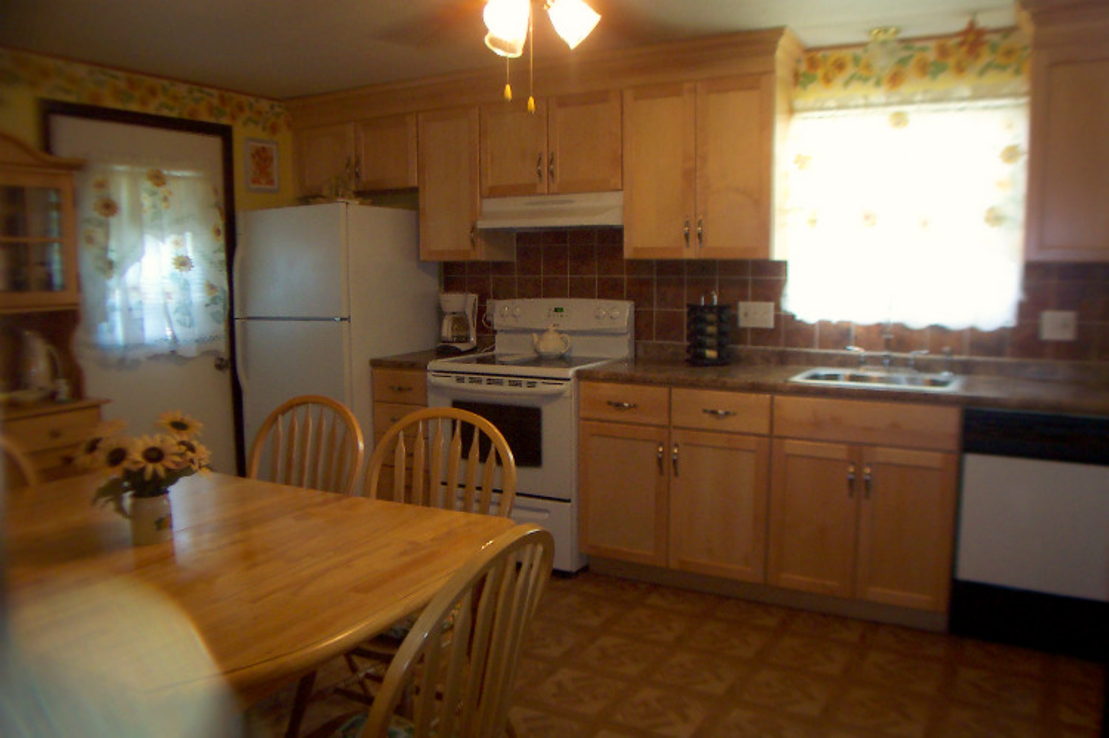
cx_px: 554
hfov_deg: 50.7
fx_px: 1170
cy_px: 369
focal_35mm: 38
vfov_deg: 35.0
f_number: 2.8
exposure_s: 1/30
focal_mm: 8
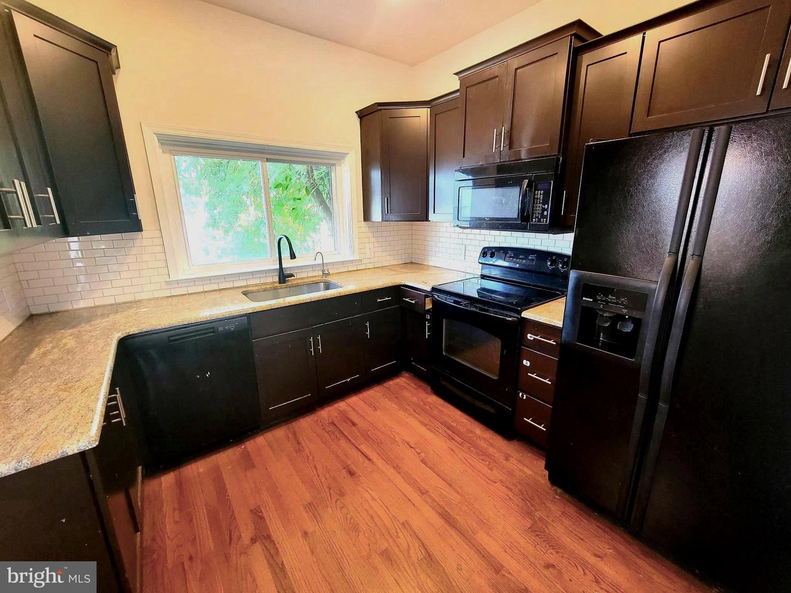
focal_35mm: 13
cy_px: 296
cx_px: 396
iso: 320
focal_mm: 2.2
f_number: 2.2
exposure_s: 1/40
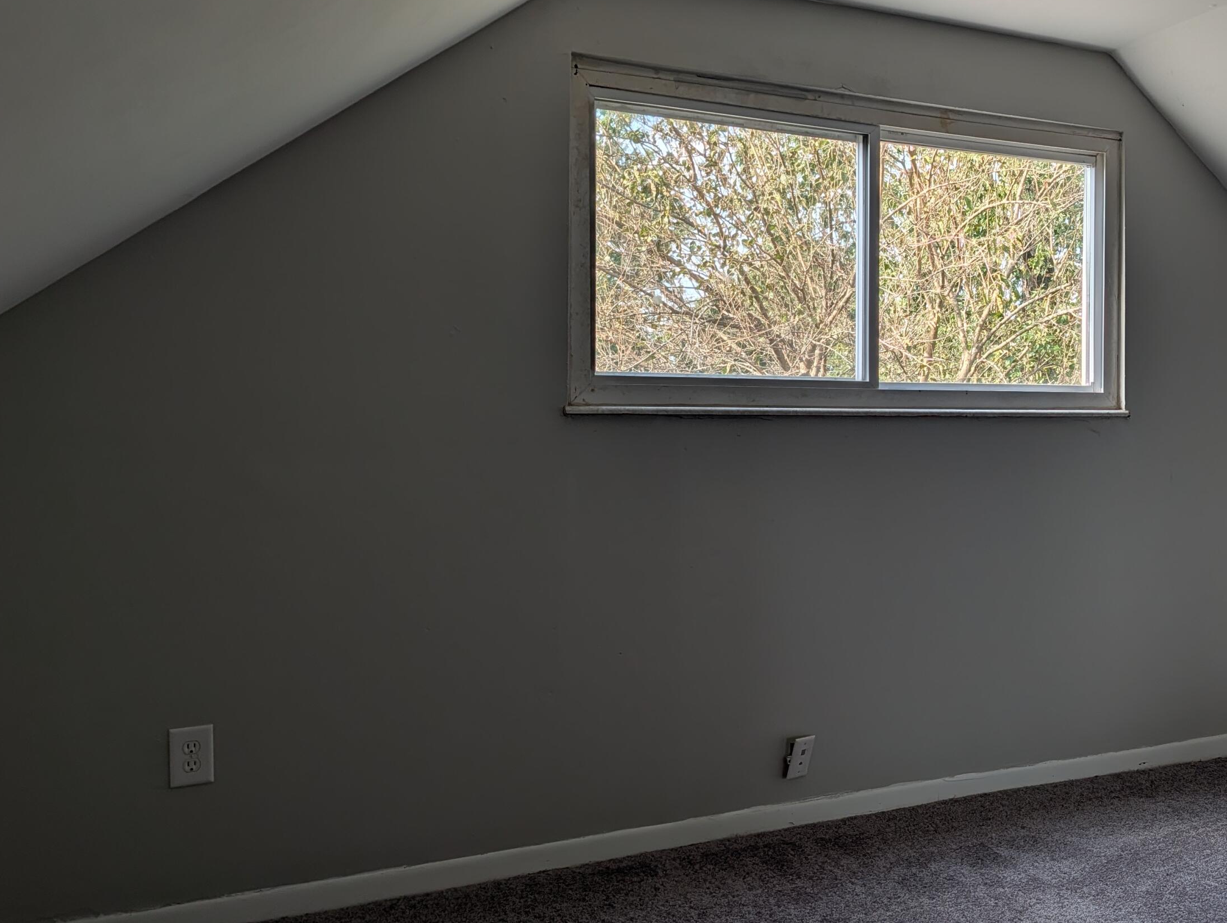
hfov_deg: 54.2
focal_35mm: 33
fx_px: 1171
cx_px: 820
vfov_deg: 43.0
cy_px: 438
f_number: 1.68
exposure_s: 1/773
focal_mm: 6.9
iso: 22
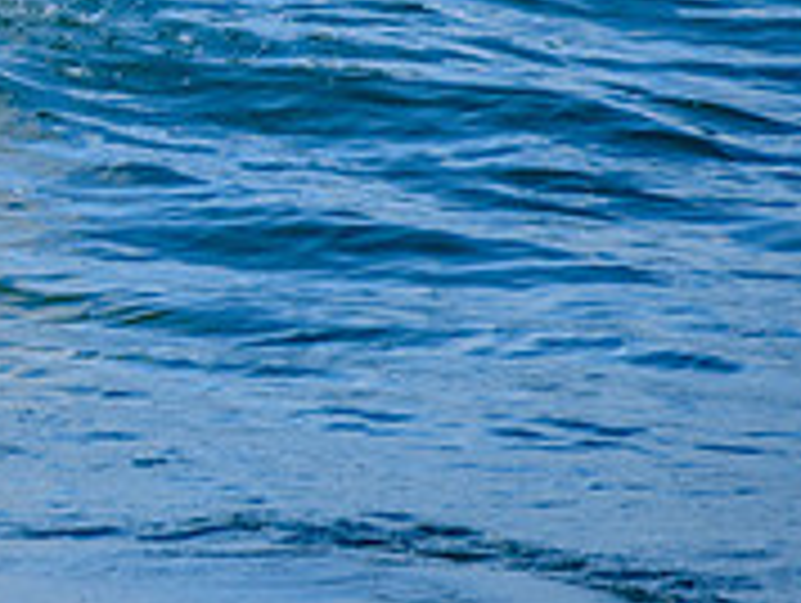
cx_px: -743
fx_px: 44372
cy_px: -396
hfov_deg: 1.0
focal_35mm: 1915
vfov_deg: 0.8
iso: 500
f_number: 5.6
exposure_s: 1/1250
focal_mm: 500
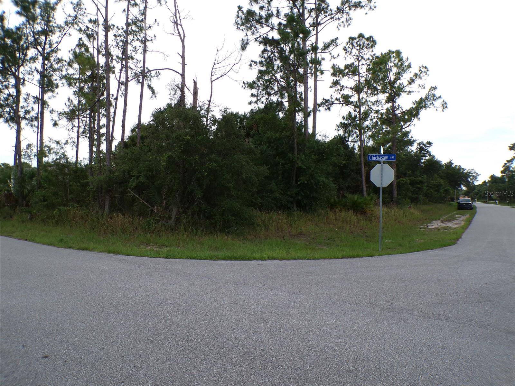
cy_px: 193
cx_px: 258
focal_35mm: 24
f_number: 4.4
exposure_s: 1/320
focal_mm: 4.3
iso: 100
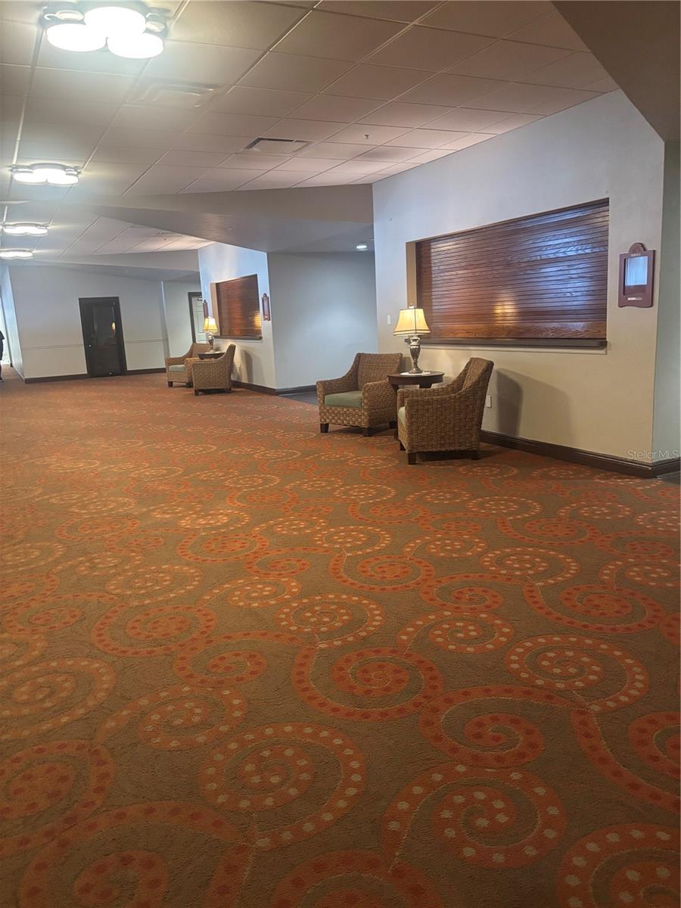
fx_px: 682
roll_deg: +0.4
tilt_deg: -12.3
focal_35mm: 26
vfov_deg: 67.3
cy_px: 454
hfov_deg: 53.1
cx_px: 340
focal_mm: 5.96
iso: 500
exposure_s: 1/40
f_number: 1.6
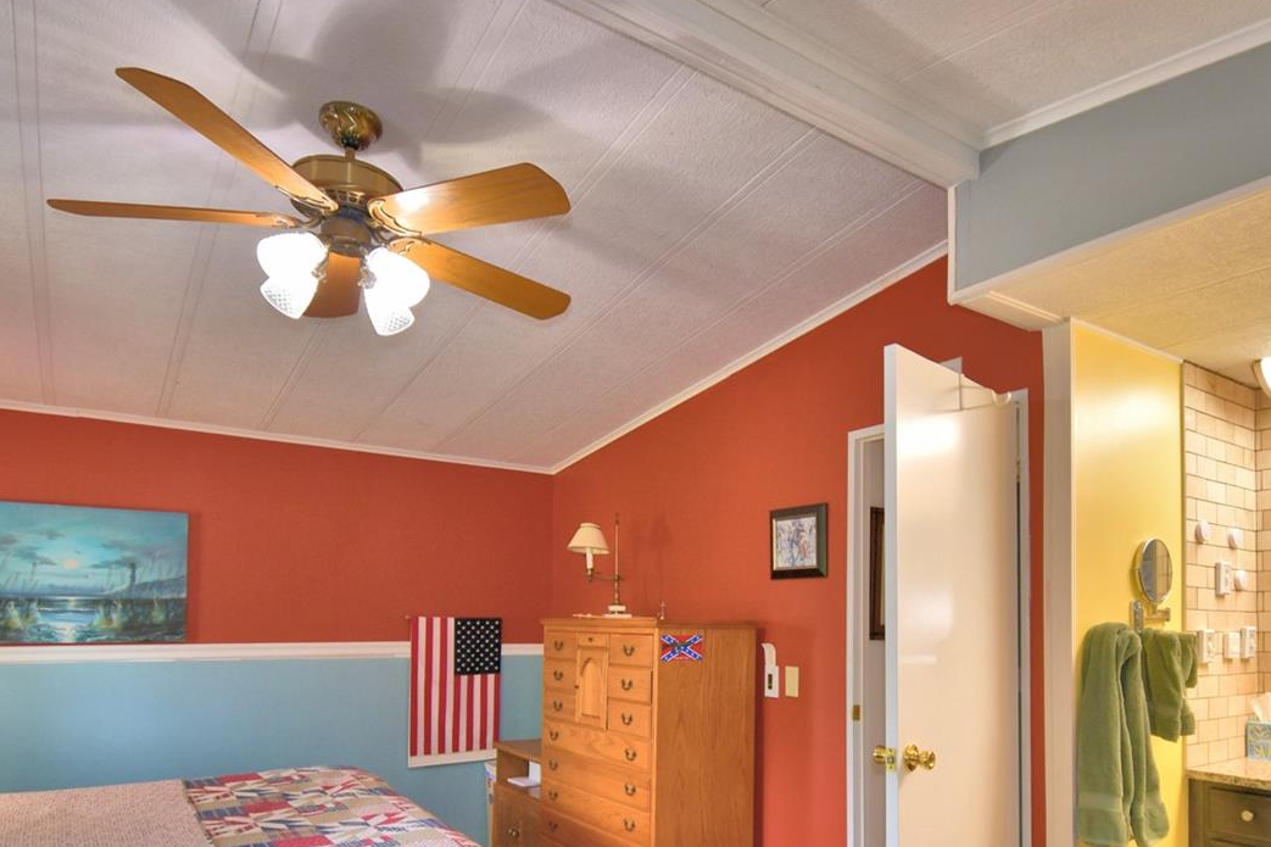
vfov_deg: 53.5
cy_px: 596
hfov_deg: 75.3
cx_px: 758
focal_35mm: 23
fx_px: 812
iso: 220
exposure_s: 1/30
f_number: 4.5
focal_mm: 10
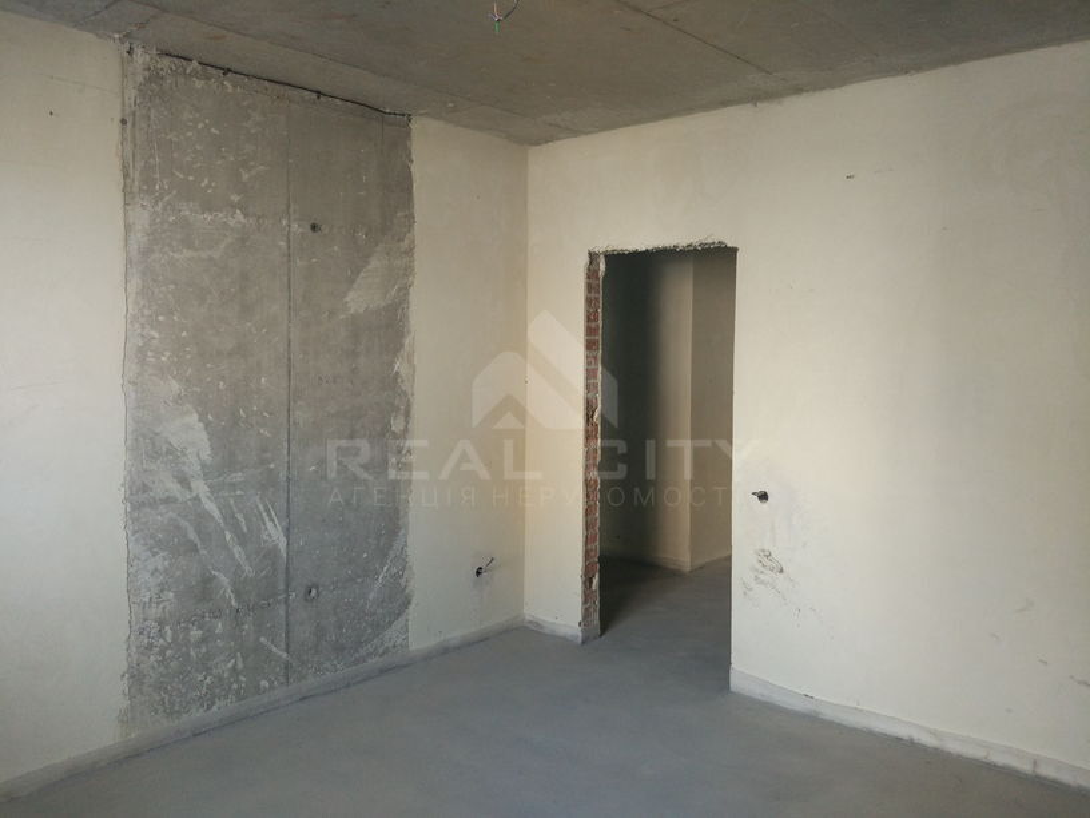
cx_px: 545
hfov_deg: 63.4
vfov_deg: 49.7
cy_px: 409
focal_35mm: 28
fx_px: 882
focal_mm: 4.26
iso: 268
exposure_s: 1/25
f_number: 2
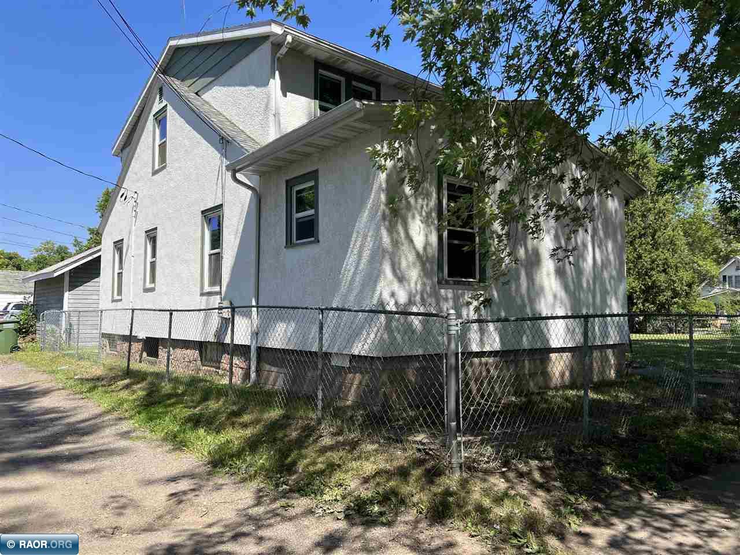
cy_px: 278
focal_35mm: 26
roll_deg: +0.7
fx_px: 556
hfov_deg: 67.3
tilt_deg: +5.7
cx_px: 370
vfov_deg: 53.1
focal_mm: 5.7
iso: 50
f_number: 1.5
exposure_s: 1/2299
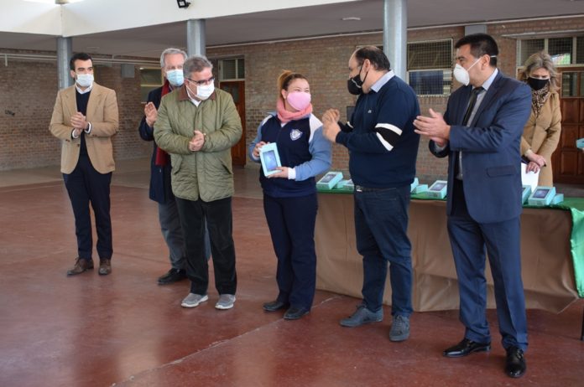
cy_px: 194
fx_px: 583
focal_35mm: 36
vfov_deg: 36.8
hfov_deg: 53.2
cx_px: 292
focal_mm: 24
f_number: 5
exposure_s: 1/100
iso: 400
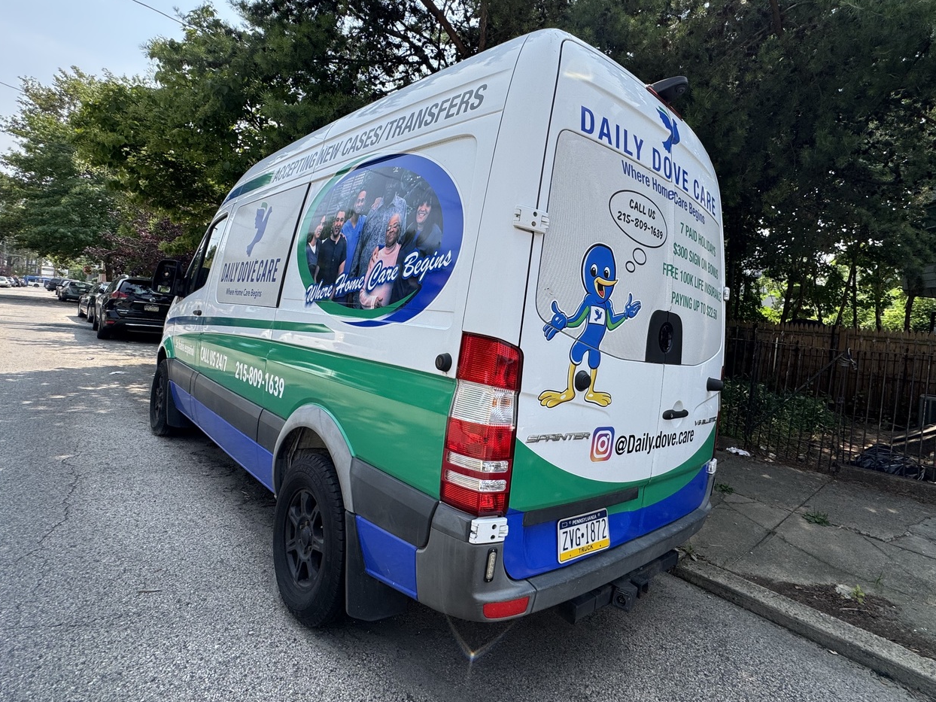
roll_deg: -6.2
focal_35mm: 18
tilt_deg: -0.9
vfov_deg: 71.6
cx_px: 531
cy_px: 334
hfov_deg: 87.3
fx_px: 487
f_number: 2.2
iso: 40
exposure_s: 1/968
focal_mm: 2.22
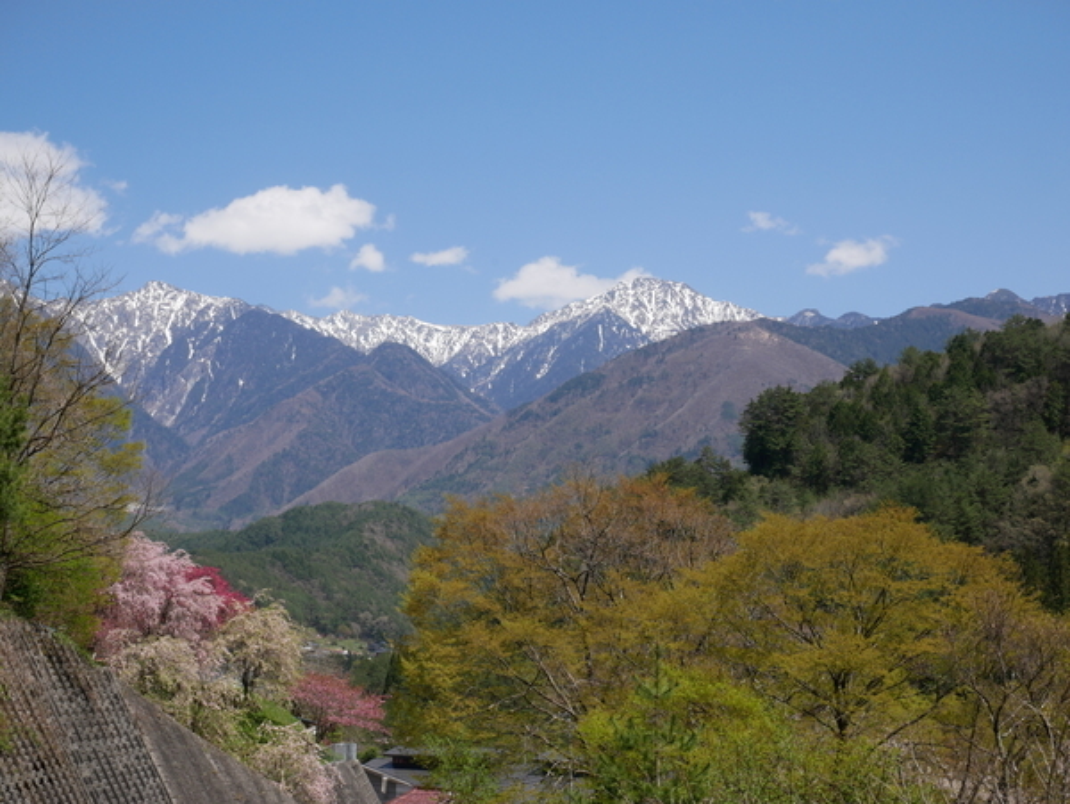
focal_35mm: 64
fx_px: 1980
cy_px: 402
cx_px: 535
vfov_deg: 23.0
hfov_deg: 30.2
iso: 200
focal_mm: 32
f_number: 9
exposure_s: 1/400
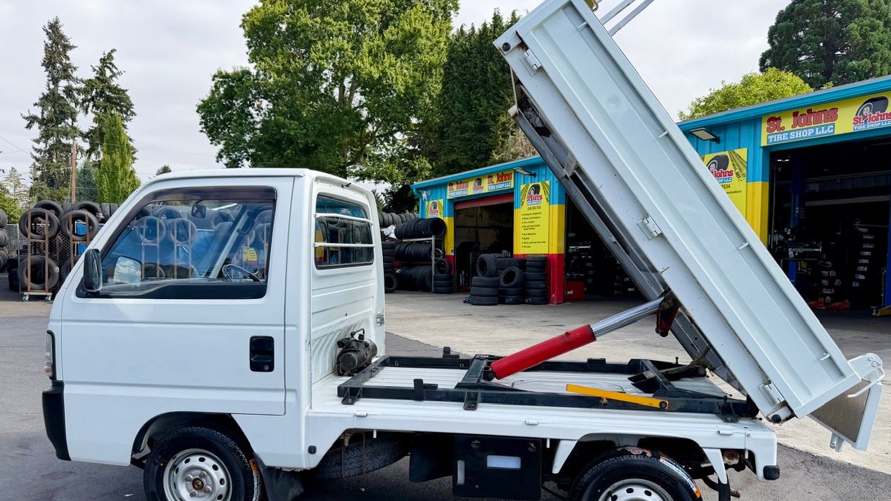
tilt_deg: -4.2
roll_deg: +0.7
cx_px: 444
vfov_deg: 42.7
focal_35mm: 27
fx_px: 638
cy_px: 298
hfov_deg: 69.9
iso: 80
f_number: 1.78
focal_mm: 6.76
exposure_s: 1/2445
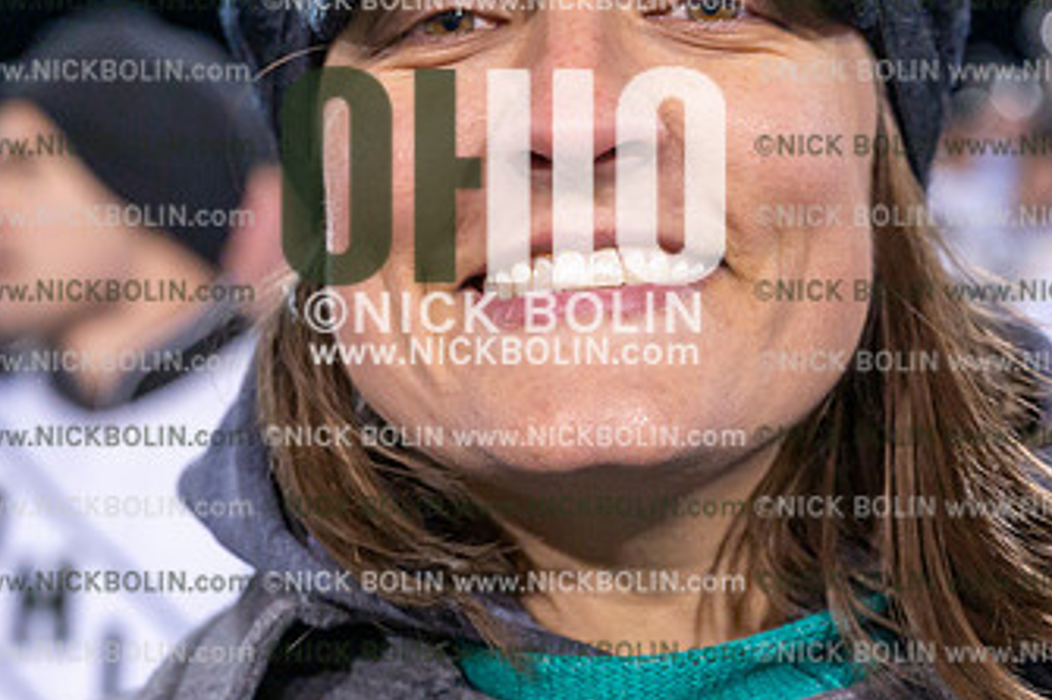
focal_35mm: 90
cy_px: 217
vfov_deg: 15.1
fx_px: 2629
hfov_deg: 22.6
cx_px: 502
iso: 5000
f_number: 4.5
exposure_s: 1/640
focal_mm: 52
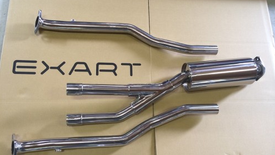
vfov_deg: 35.7
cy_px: 82
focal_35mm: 33
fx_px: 241
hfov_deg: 59.5
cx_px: 138
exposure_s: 1/33
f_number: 2.2
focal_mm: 4.12
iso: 125
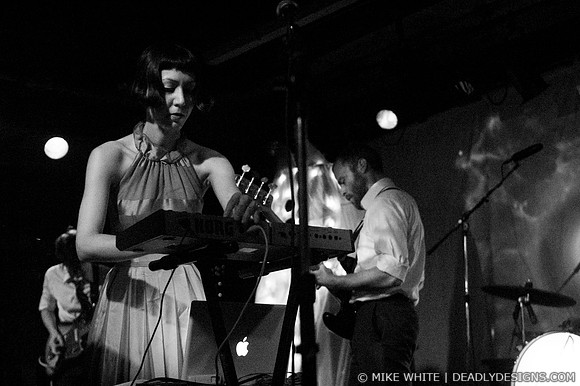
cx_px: 290
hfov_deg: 37.9
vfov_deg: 25.7
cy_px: 193
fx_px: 845
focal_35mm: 52
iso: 1600
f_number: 2.8
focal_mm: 35
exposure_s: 1/50
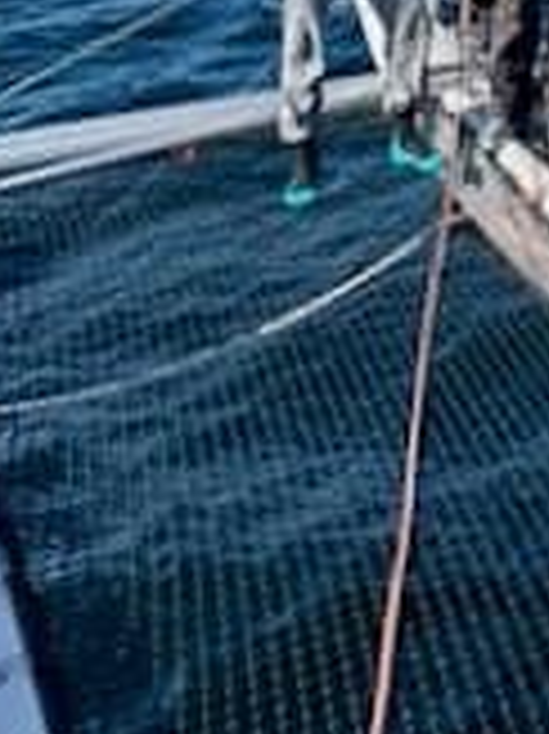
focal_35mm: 55
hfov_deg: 22.3
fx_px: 1165
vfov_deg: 22.8
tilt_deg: +10.0
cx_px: 803
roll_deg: -0.6
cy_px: -536
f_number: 2.2
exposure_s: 1/690
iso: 40
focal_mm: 2.22
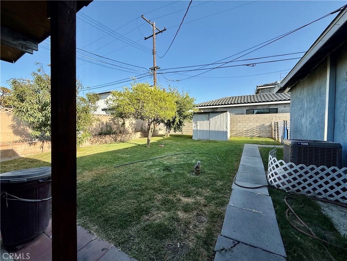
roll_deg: +0.4
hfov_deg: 102.1
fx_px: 140
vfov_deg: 85.7
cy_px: 130
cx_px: 174
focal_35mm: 14
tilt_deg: -2.6
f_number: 2.2
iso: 50
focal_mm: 2.22
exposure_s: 1/955
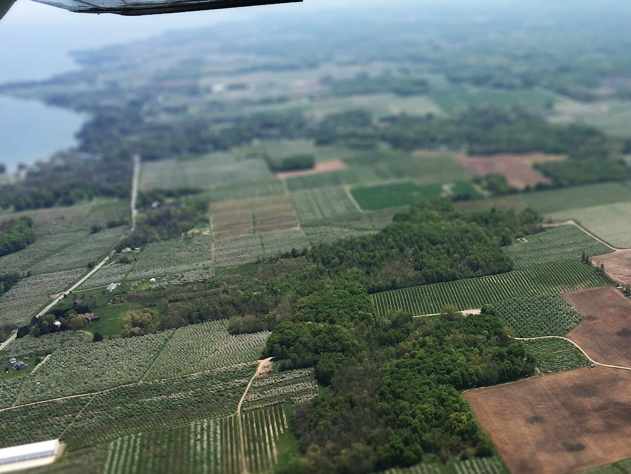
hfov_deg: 37.4
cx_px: 514
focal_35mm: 49
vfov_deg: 29.7
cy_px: 213
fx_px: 893
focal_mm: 4.15
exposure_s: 1/3165
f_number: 2.2
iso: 32
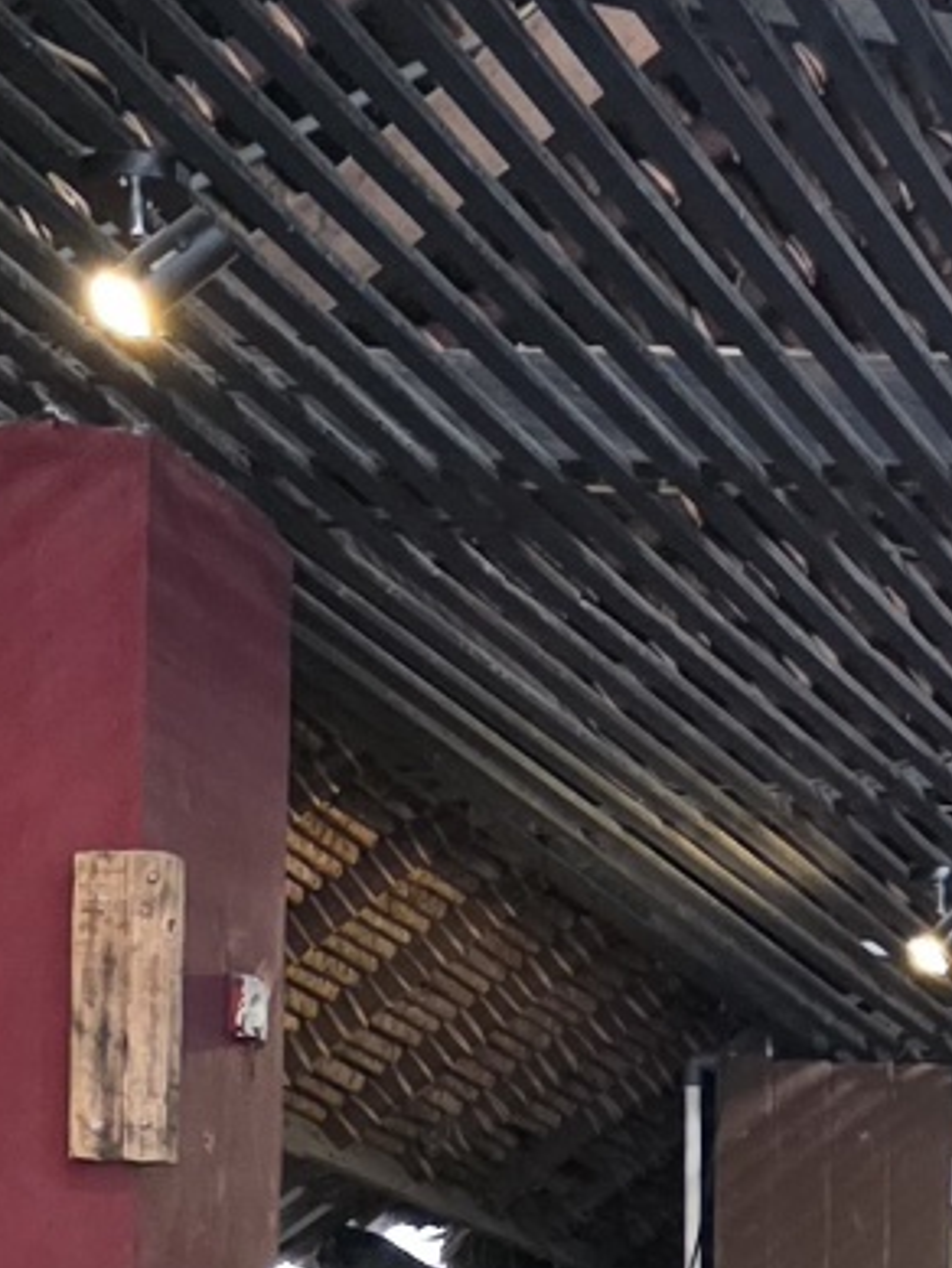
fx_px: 5204
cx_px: 1999
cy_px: 1552
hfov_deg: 9.6
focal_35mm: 142
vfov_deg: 13.5
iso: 1600
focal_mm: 6.3
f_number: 1.7
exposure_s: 1/101
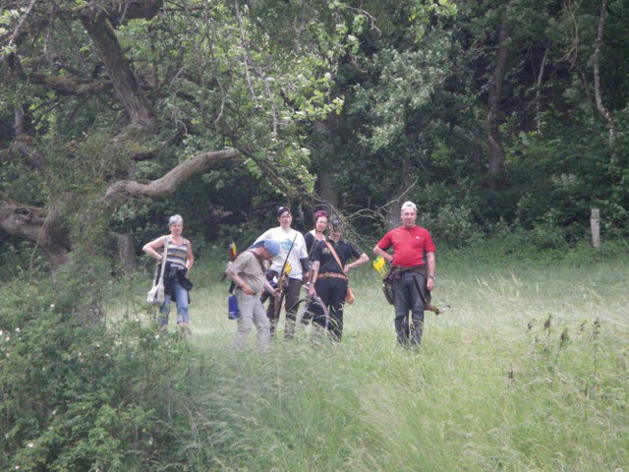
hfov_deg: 14.1
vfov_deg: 10.6
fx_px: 2544
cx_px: 314
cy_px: 236
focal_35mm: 140
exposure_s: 1/250
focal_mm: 25
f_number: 5.5
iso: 500
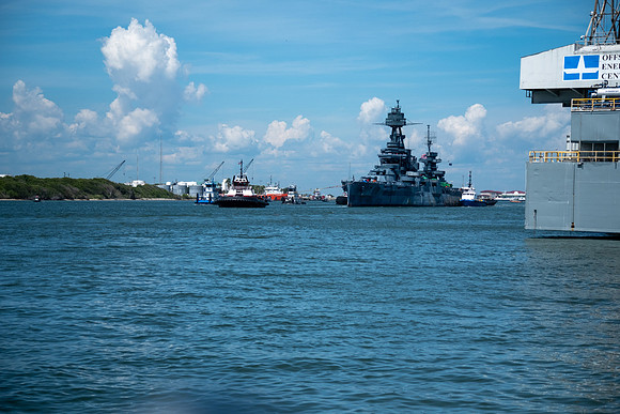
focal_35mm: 95
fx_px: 1636
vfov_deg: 14.4
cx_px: 310
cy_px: 207
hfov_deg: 21.5
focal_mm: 63
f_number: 4
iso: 160
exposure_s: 1/4700
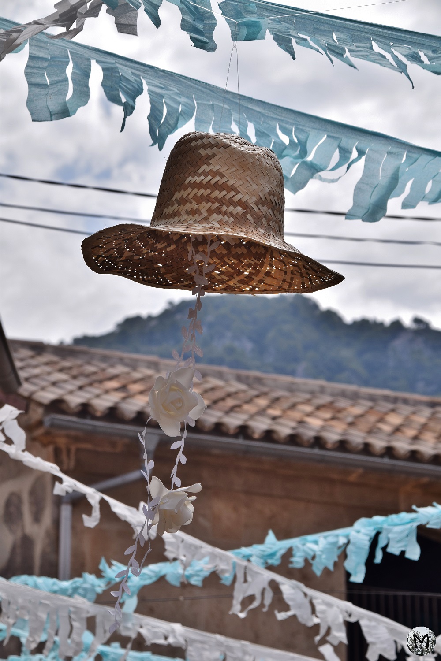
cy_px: 330
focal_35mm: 117
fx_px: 2150
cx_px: 220
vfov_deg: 17.5
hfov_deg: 11.7
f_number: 11
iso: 200
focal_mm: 78
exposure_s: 1/500
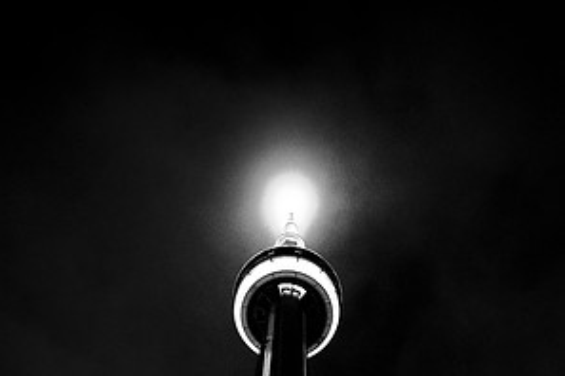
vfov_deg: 24.2
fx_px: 832
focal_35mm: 53
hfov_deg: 37.5
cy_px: 393
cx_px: 282
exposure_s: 1/80
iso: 4000
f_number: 4
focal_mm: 35
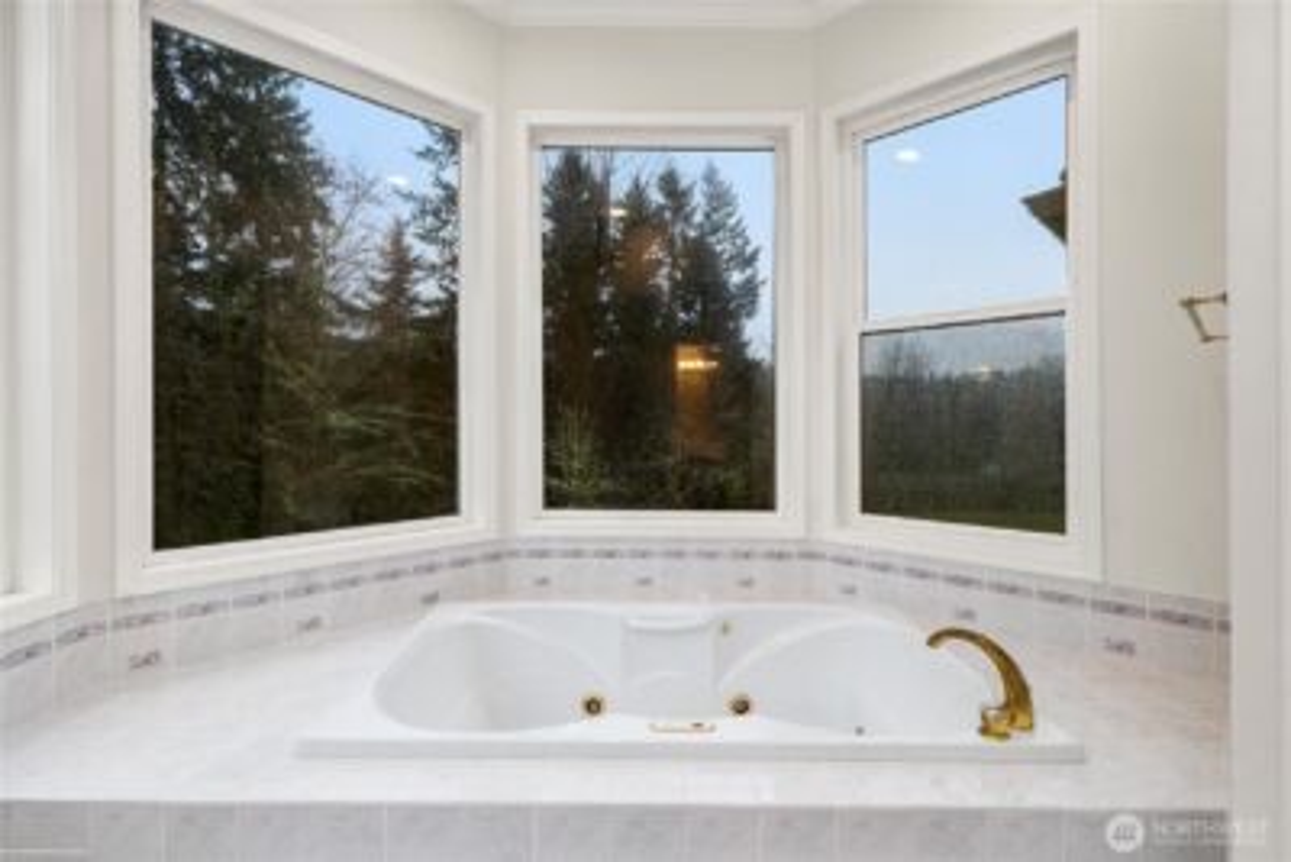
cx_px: 646
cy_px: 431
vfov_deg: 73.8
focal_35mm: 16
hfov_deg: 96.7
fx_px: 574
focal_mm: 16
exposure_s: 1/60
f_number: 6.3
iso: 100
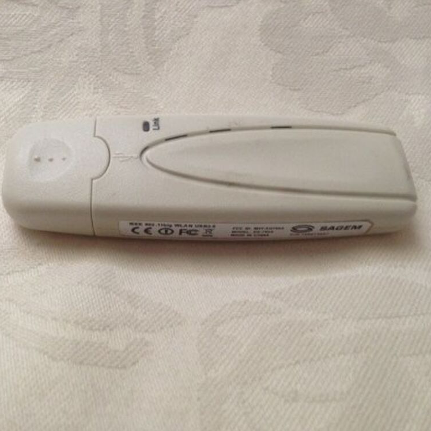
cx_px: 213
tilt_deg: -60.9
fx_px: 549
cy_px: 216
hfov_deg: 42.8
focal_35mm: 39
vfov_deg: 42.8
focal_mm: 4.12
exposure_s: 1/20
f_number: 2.4
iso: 160
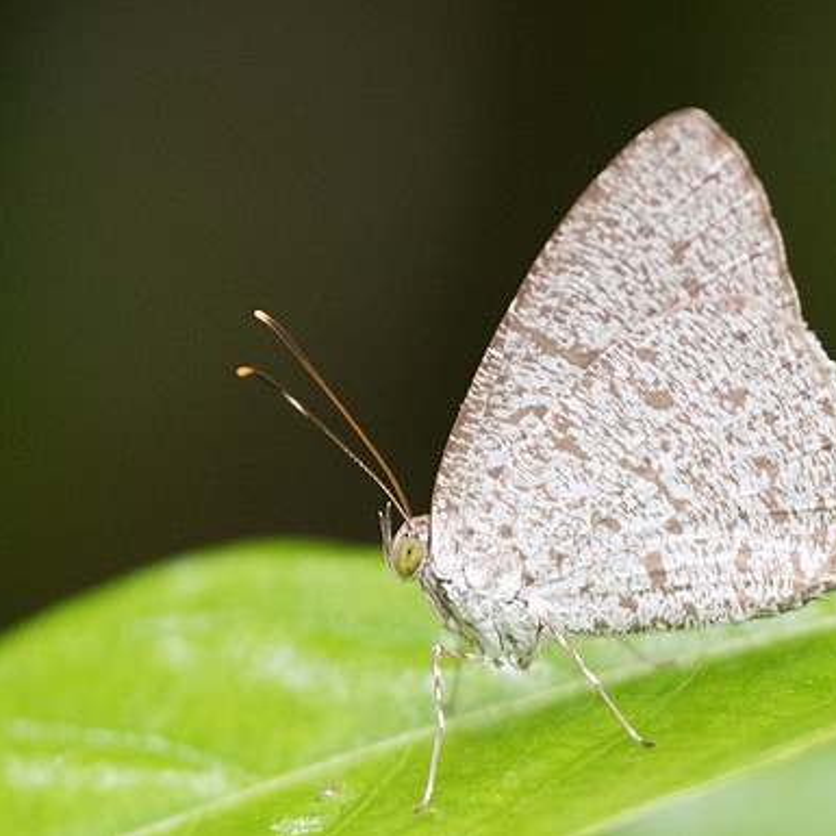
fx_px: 22924
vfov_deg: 2.1
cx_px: 660
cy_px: 391
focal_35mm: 839
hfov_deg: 2.1
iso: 800
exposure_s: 1/400
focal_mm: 150
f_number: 3.3
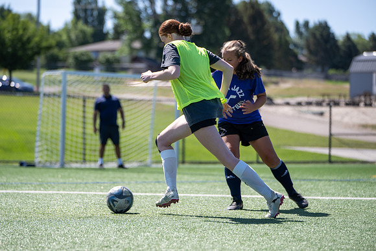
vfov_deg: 12.0
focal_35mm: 114
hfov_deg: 18.0
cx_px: 184
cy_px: 126
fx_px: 1190
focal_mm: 110
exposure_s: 1/800
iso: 40
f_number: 2.8
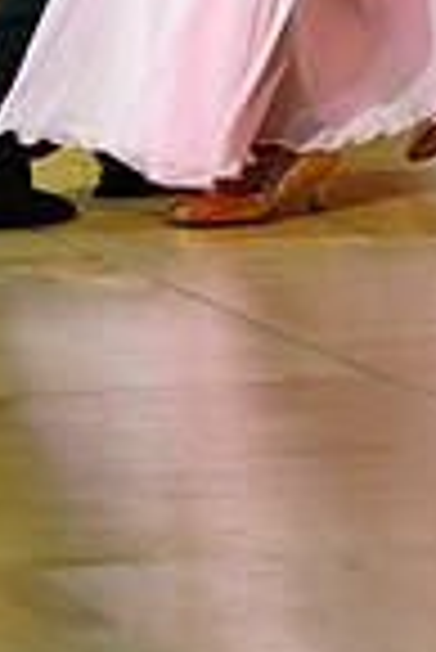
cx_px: 182
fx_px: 7593
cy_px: -175
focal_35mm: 419
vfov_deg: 4.9
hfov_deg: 3.3
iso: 2000
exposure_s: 1/400
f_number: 4
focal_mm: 105
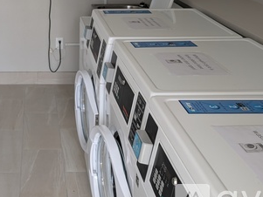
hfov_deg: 34.2
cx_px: 26
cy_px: 1
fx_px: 403
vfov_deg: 26.1
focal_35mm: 53
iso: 43
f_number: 1.68
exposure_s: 1/59.2
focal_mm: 6.9
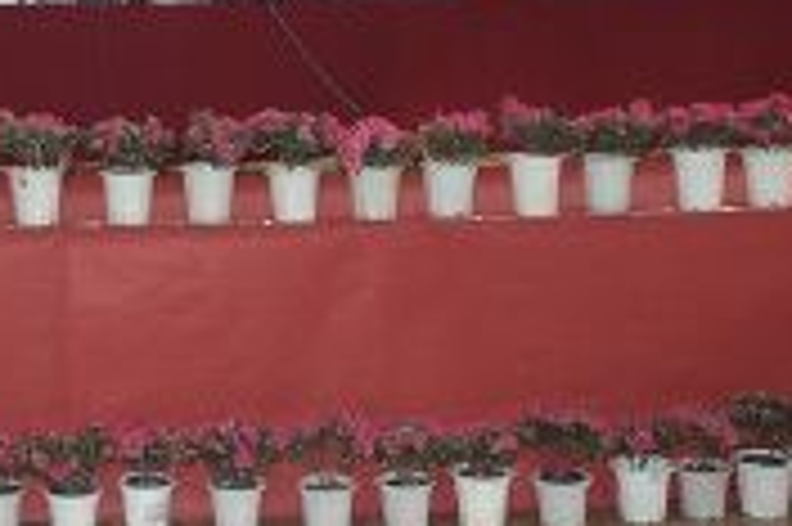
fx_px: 1517
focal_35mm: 69
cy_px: -88
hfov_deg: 28.2
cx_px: 90
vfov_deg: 18.7
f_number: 4
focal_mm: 18
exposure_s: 1/60
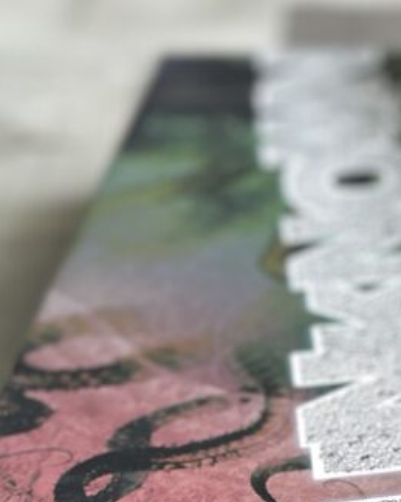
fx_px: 2197
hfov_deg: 10.1
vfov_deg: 13.0
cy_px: 347
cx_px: 618
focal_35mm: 148
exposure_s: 1/121
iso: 100
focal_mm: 6.86
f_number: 1.78
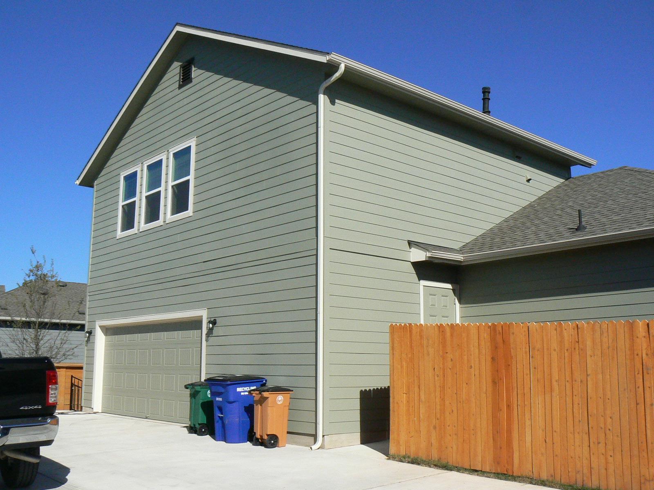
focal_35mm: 36
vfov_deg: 39.7
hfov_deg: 51.4
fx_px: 680
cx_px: 327
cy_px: 245
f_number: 8
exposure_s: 1/800
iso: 200
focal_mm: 6
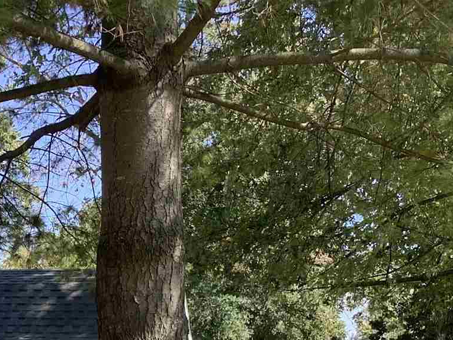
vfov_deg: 16.7
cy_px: 454
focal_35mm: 83
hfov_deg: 23.2
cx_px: 79
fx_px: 1086
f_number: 2.4
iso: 25
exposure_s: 1/314
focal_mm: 3.3
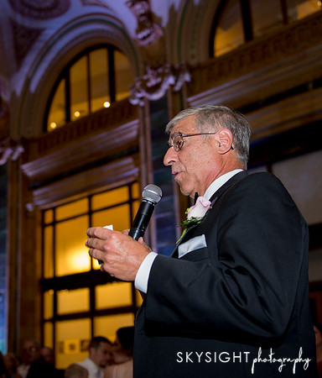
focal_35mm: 49
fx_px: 566
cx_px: 138
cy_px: 189
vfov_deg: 36.9
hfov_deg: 31.7
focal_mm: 36
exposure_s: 1/30
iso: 800
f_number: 2.8
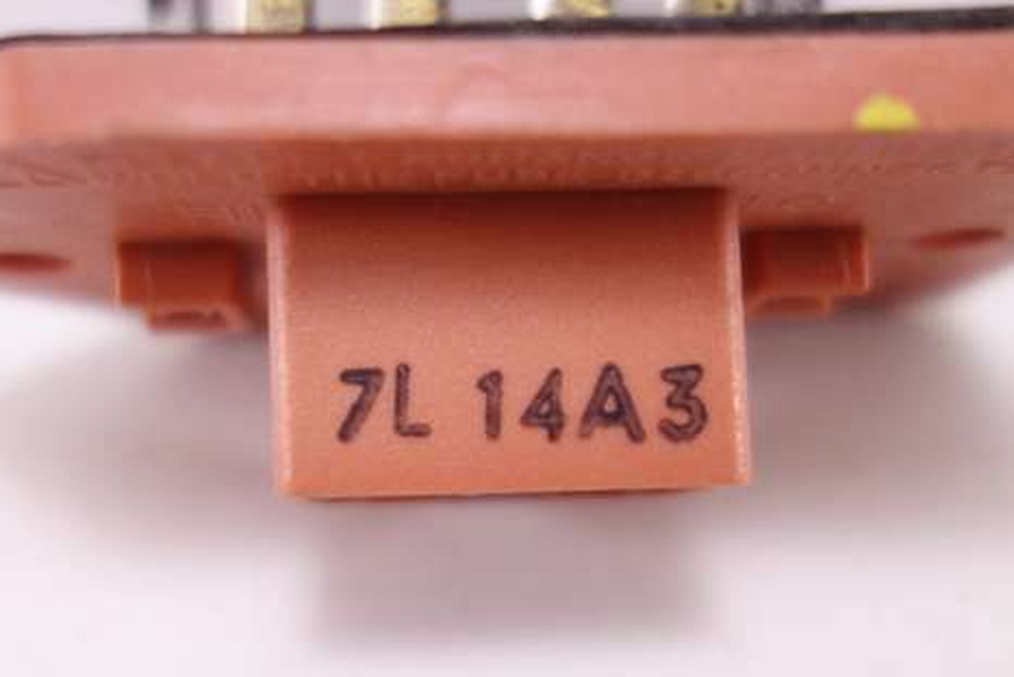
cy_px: 399
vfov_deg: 29.2
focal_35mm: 46
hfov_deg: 42.7
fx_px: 1296
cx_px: 469
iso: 125
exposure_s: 1/100
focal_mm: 10.4
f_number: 2
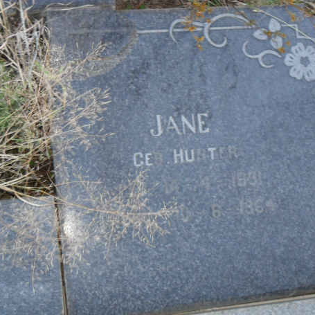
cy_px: 159
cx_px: 197
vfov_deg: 27.7
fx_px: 638
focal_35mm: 62
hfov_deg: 27.6
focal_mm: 9.3
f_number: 5
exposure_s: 1/60
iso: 160
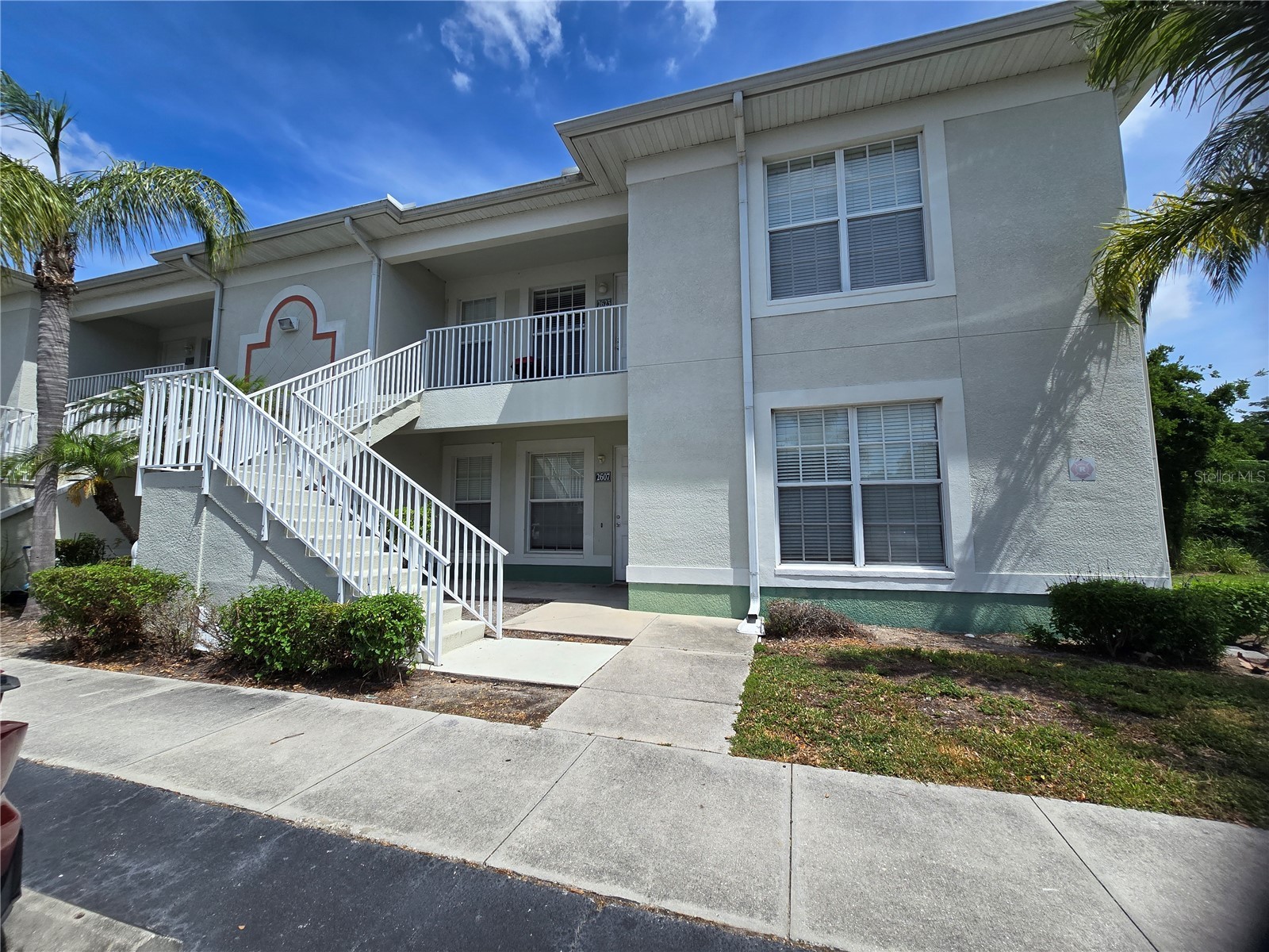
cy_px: 476
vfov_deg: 89.9
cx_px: 634
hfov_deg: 106.2
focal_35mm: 13
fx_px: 477
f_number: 2.2
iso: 50
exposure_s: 1/2866
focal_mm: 2.2
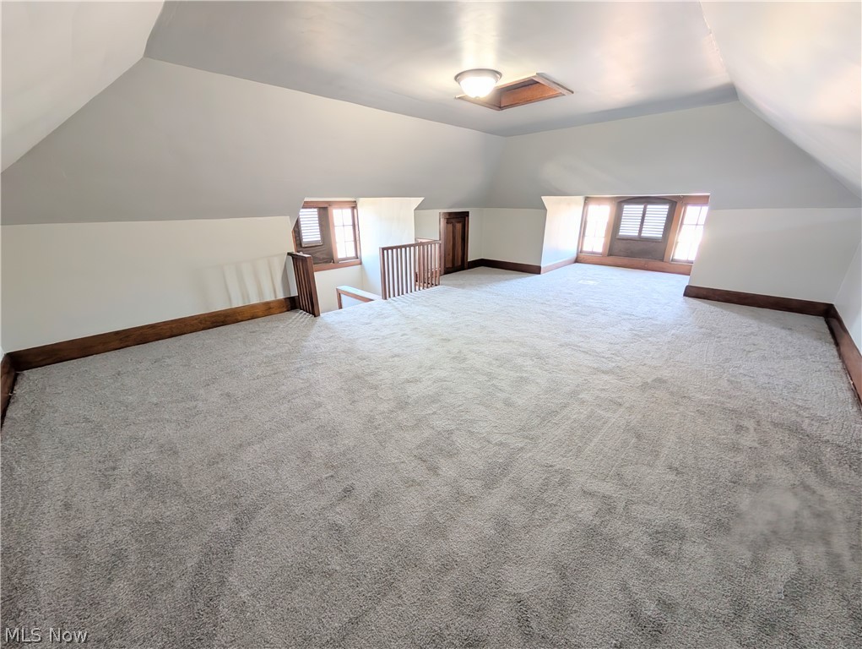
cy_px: 324
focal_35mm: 12
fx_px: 299
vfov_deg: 94.6
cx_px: 431
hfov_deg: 110.5
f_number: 1.7
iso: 65
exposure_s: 1/25.2
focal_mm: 2.02
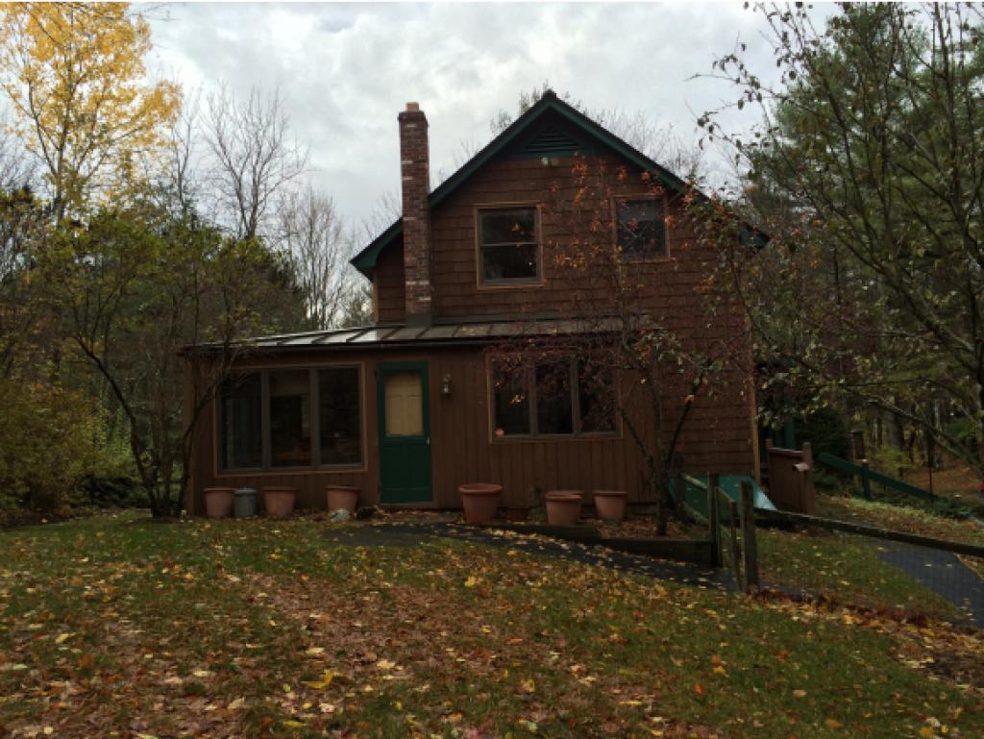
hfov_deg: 59.9
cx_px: 492
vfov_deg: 46.8
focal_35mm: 30
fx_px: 853
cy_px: 370
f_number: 2.2
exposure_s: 1/760
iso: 32
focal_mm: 4.12
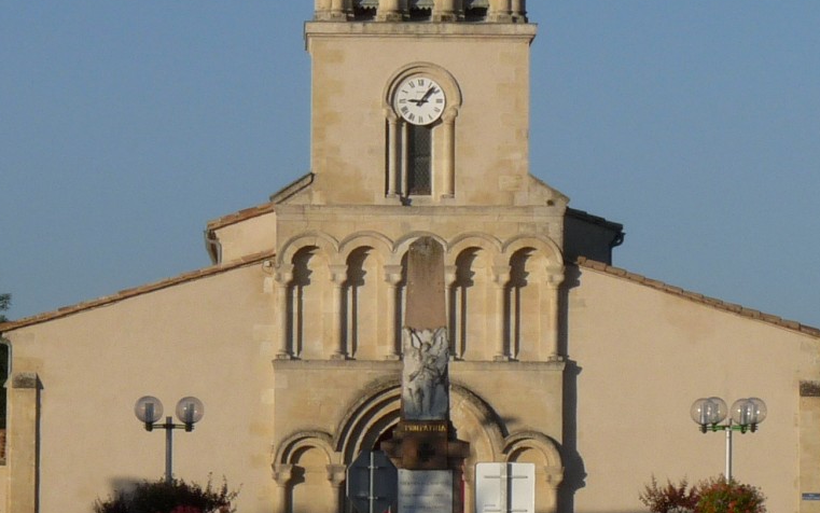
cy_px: 176
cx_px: 371
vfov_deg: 4.9
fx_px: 6013
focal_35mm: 269
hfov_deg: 7.8
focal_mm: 16.1
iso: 100
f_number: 7.1
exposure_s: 1/400
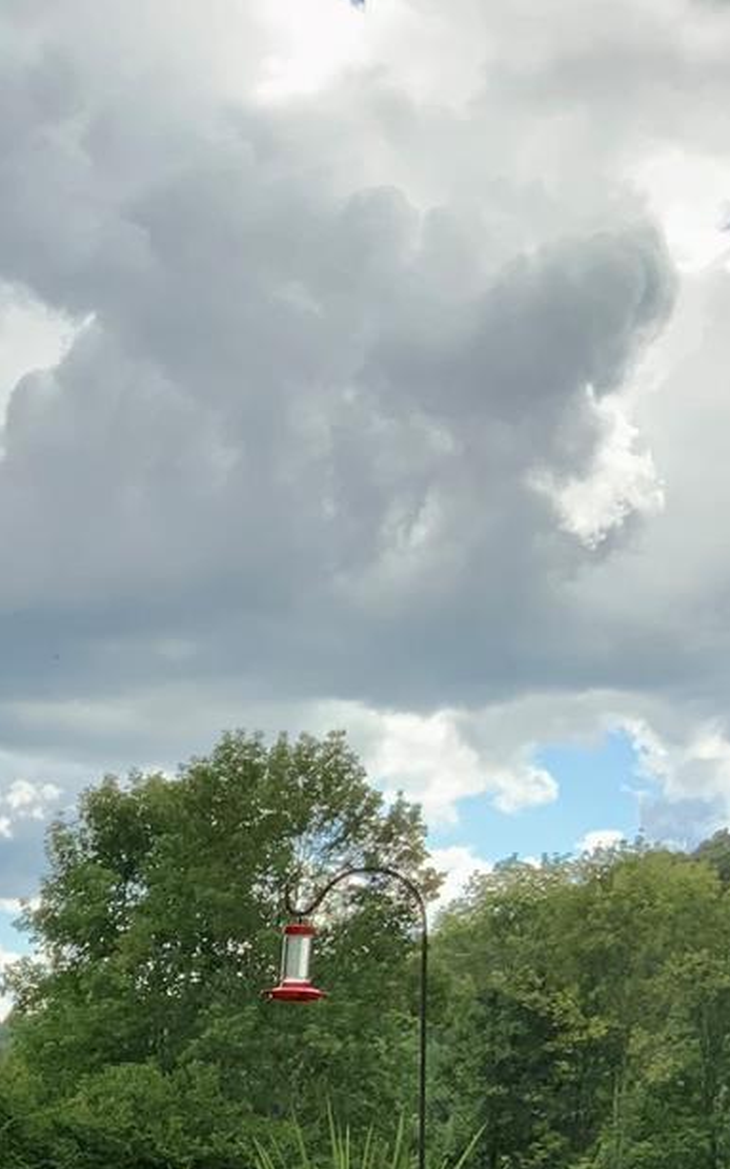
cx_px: -215
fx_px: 2452
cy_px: 1402
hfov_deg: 16.1
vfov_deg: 24.3
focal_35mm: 77
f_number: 1.8
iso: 16
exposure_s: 1/855
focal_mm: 3
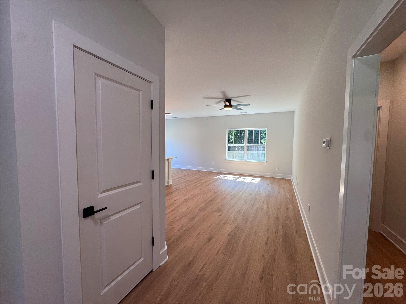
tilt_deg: -4.1
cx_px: 203
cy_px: 152
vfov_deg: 85.7
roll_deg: -0.3
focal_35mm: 14
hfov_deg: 102.1
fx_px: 164
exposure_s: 1/120
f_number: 2.2
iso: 80
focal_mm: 2.22
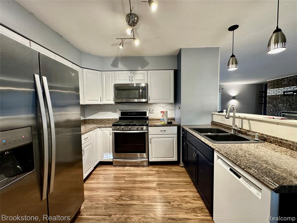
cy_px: 112
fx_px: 120
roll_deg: +0.8
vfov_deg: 85.7
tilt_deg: -3.3
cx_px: 148
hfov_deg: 102.1
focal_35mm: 14
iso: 320
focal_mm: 2.22
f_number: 2.2
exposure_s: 1/60
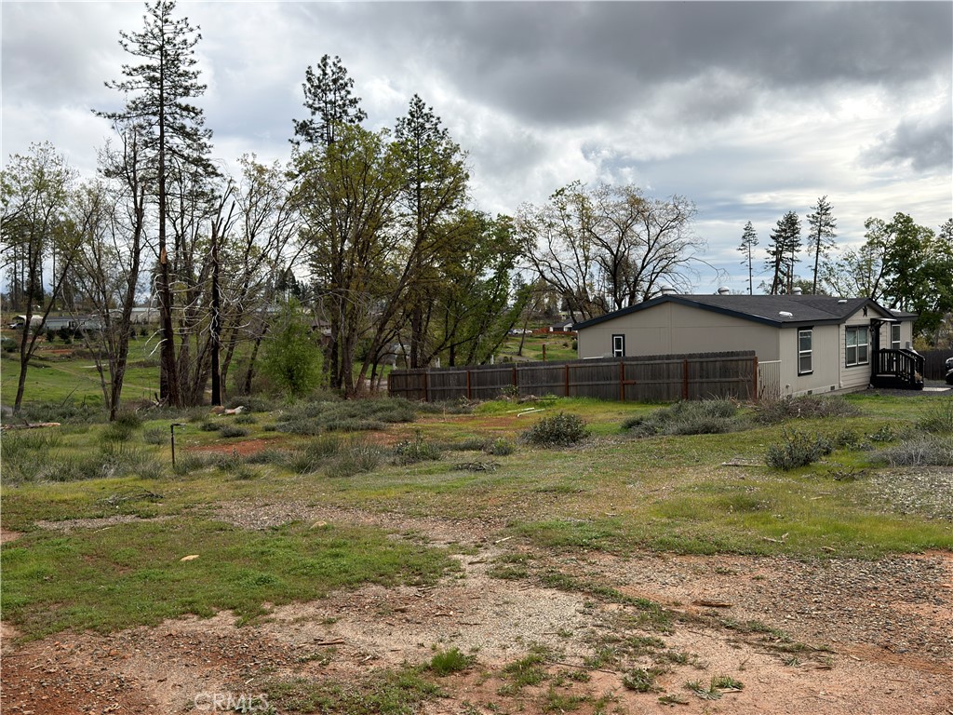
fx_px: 964
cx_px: 476
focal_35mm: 35
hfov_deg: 52.6
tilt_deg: -2.3
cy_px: 358
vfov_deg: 40.7
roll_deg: +2.0
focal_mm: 6.76
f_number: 1.78
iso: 64
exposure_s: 1/5128
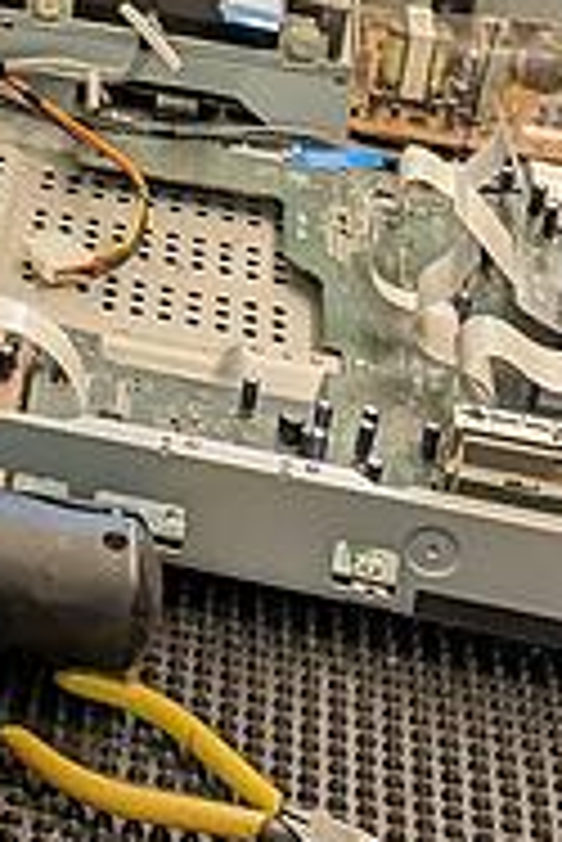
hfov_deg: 11.5
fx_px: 2594
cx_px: -445
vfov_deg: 16.8
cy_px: -410
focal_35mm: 111
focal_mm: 5.43
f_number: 1.89
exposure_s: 1/100
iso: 218
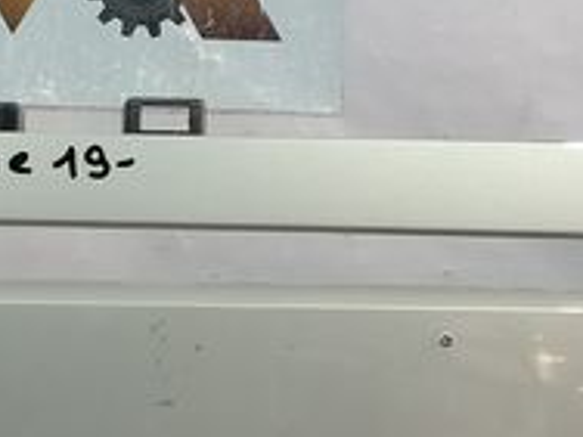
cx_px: 34
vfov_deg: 10.0
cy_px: 186
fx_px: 2509
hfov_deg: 13.1
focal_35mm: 149
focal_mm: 4.26
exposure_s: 1/25
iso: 320
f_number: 2
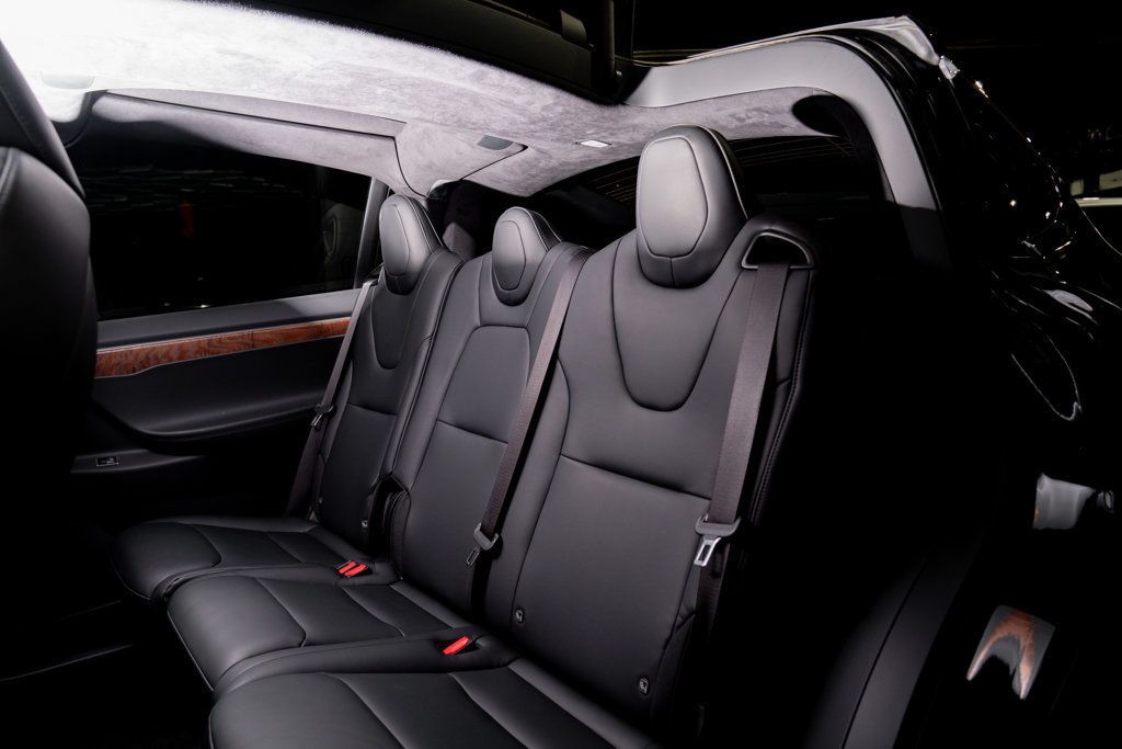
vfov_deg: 53.1
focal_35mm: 24
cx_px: 561
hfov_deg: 73.7
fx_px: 748
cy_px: 374
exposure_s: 1/50
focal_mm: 24
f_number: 5
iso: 250
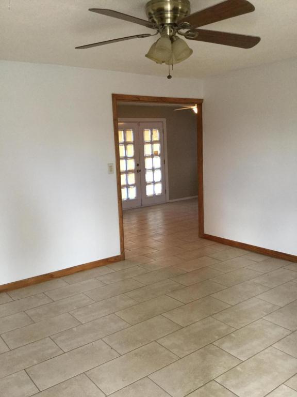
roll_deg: +2.7
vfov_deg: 58.4
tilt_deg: -9.0
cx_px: 148
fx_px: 355
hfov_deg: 45.4
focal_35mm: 31
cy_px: 198
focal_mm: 3.3
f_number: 2.4
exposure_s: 1/30
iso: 100
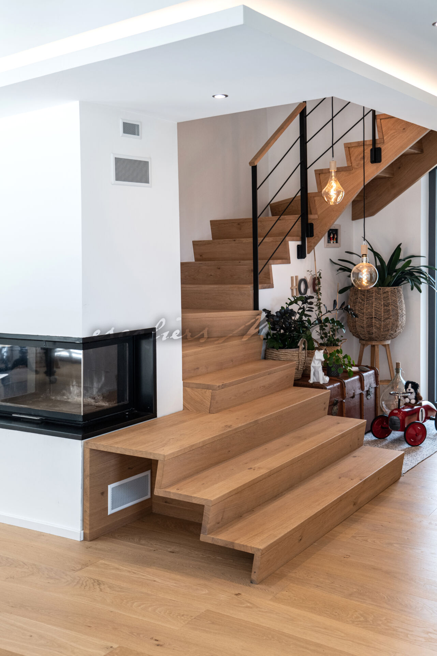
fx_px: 673
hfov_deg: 36.0
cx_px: 218
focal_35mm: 37
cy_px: 328
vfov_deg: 51.9
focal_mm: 37
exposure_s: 1/80
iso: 1000
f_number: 4.5
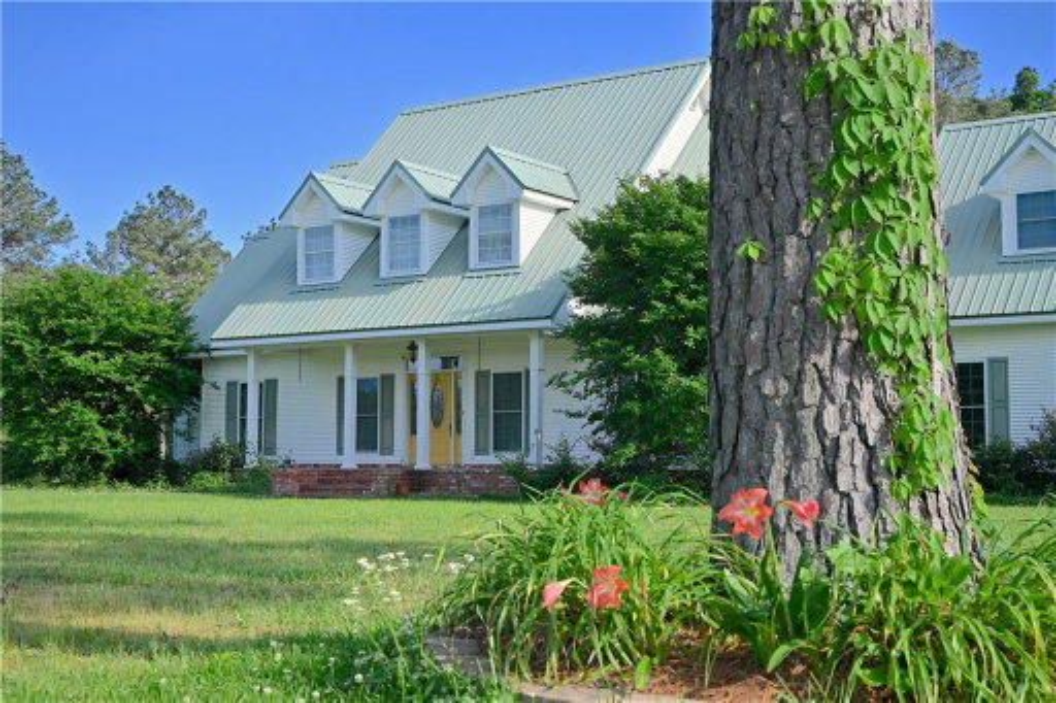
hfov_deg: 39.6
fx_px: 1466
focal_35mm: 50
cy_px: 352
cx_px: 528
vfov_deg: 27.0
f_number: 9
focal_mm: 50
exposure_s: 1/1000
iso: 400
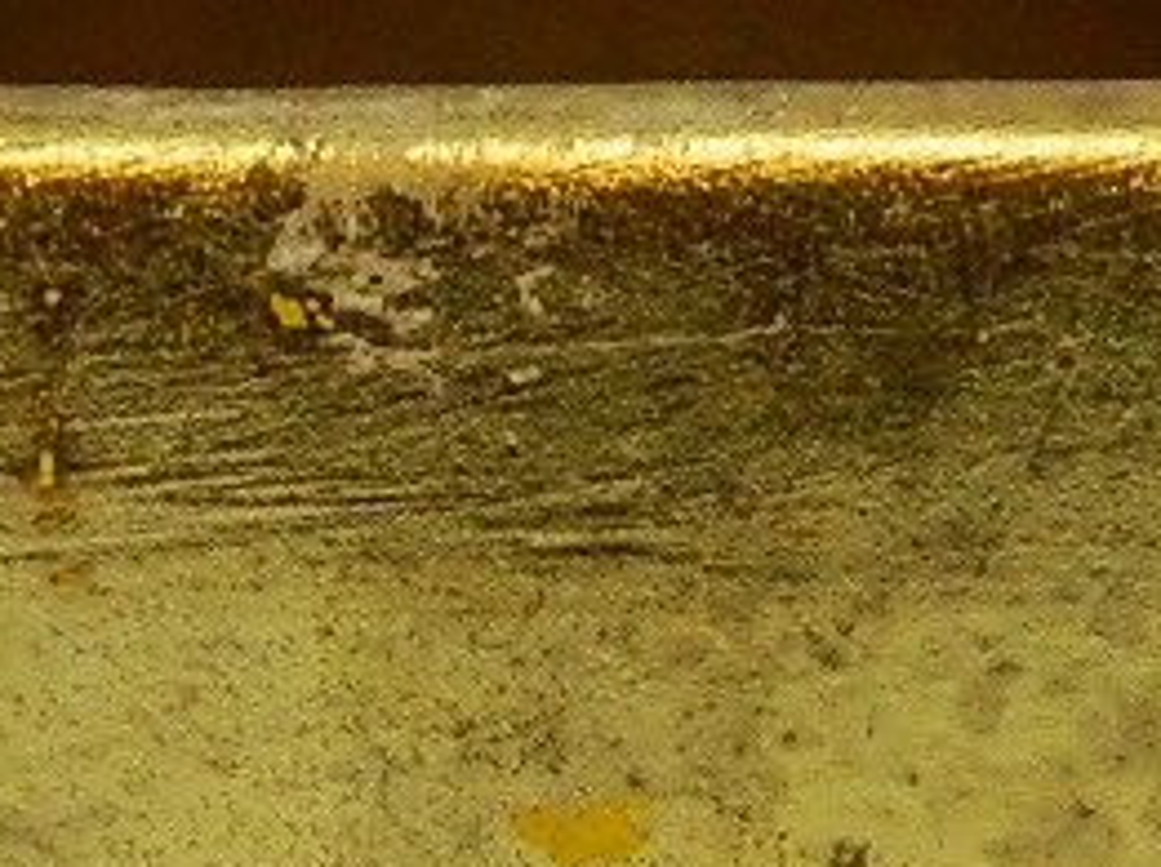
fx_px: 7502
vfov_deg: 6.6
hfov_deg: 8.8
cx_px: 414
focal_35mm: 224
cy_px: 854
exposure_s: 1/125
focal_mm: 10.2
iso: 400
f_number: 3.8
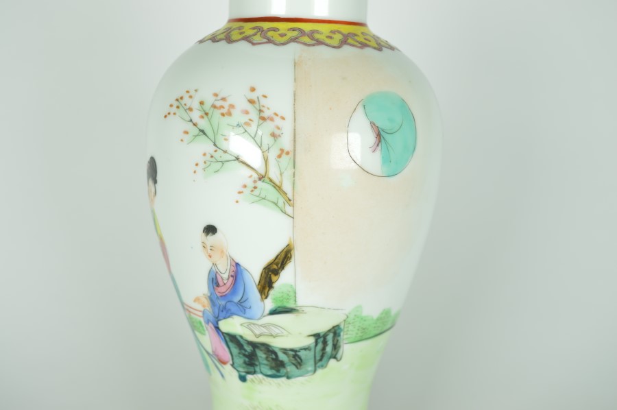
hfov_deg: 49.6
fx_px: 668
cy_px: 205
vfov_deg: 34.1
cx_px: 308
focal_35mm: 39
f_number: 6.3
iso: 100
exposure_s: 1/160
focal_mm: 26
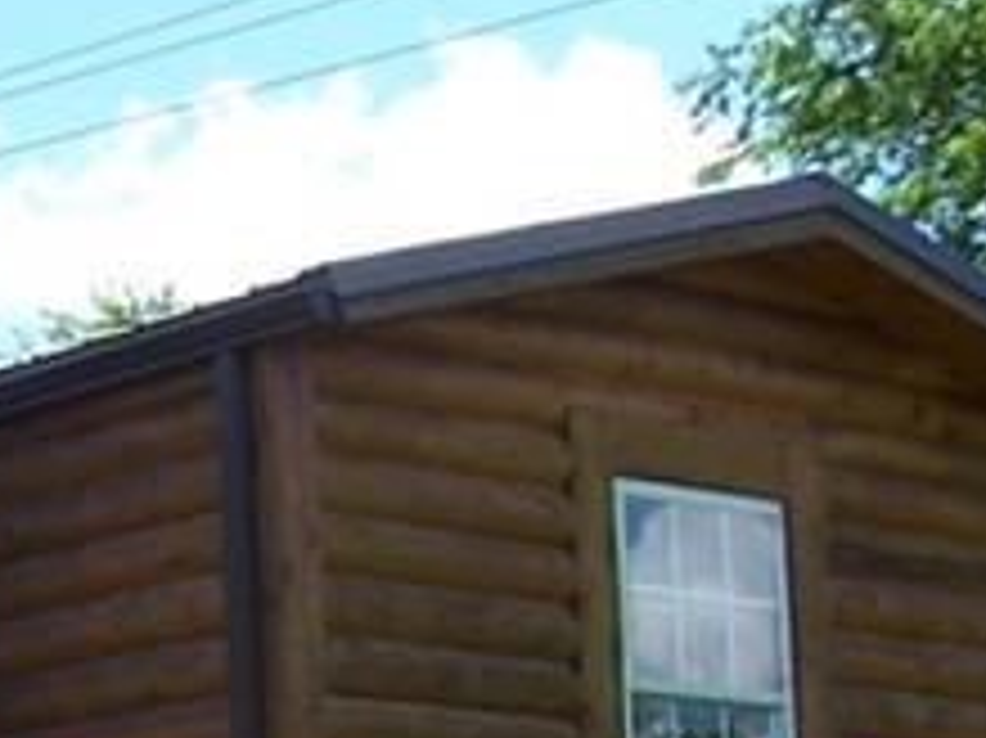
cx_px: -635
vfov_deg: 11.3
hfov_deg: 14.1
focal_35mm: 128
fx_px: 3644
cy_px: 927
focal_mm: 6
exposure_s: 1/350
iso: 80
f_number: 4
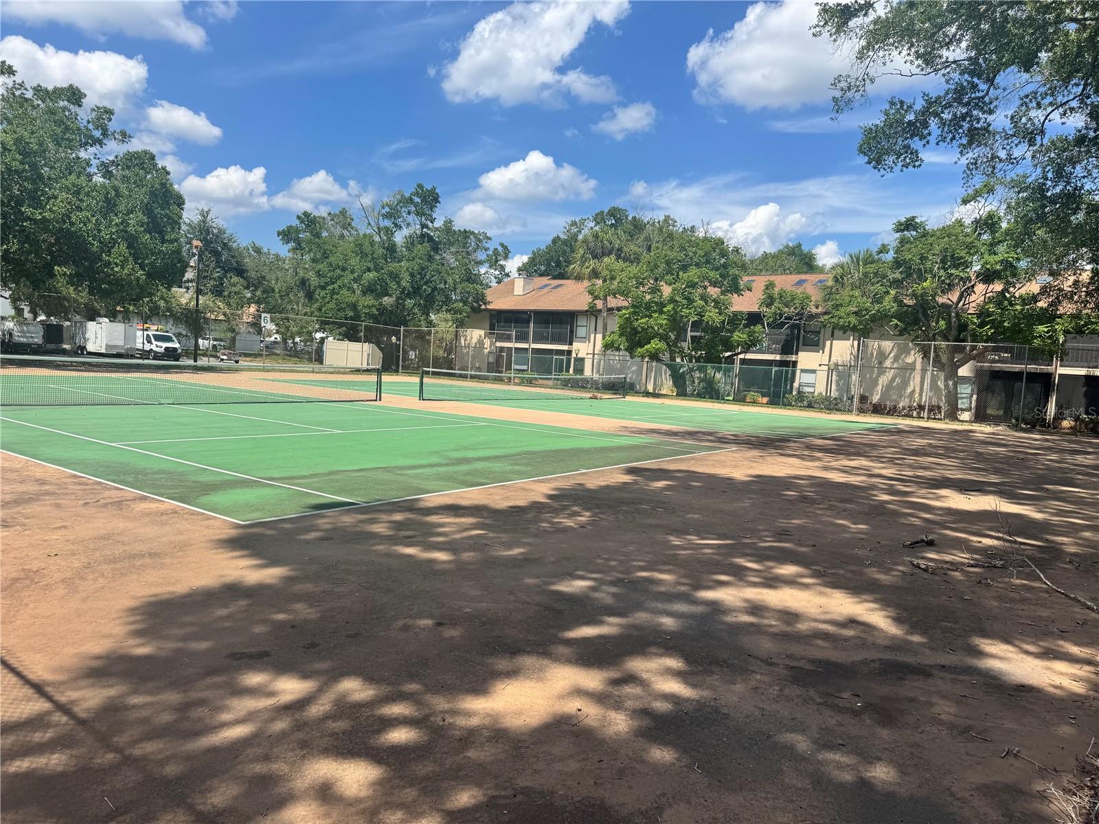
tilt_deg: -5.1
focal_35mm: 24
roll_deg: -4.2
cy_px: 412
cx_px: 550
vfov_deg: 56.8
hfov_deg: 71.6
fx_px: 762
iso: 80
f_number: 1.78
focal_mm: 6.76
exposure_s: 1/4608
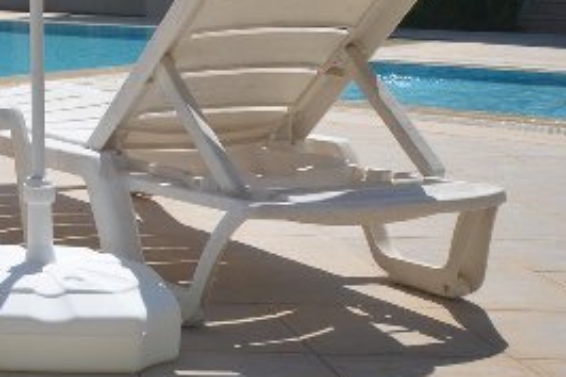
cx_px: -228
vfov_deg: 14.3
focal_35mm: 90
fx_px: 1414
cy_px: -160
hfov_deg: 20.2
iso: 100
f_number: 9
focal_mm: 20
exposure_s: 1/320
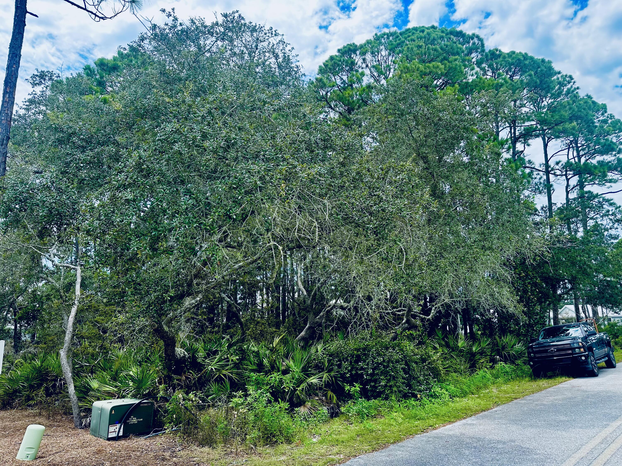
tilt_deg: +14.3
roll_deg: +1.2
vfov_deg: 56.8
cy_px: 233
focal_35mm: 24
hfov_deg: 71.6
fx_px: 431
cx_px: 311
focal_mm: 6.86
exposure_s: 1/1880
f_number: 1.78
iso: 80
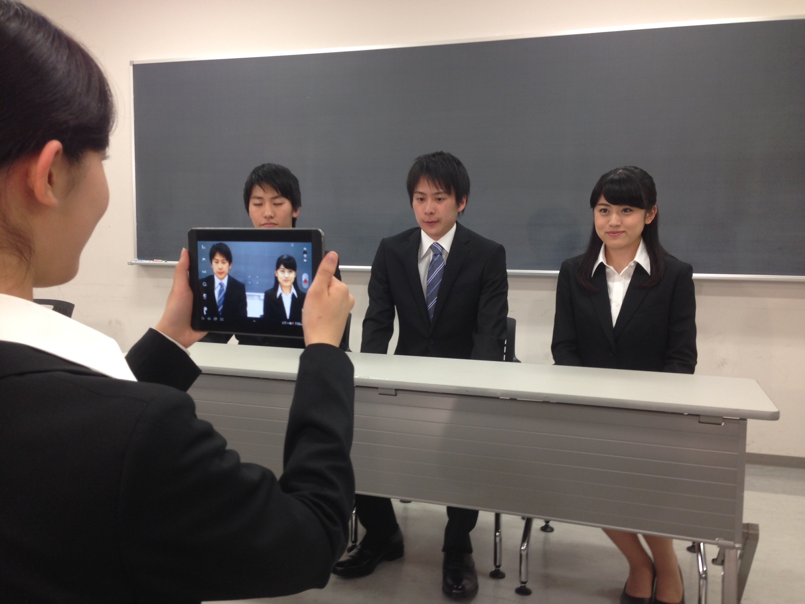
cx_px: 402
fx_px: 767
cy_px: 302
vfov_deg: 42.9
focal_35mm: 33
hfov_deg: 55.4
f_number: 2.4
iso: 50
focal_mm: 4.12
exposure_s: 1/30
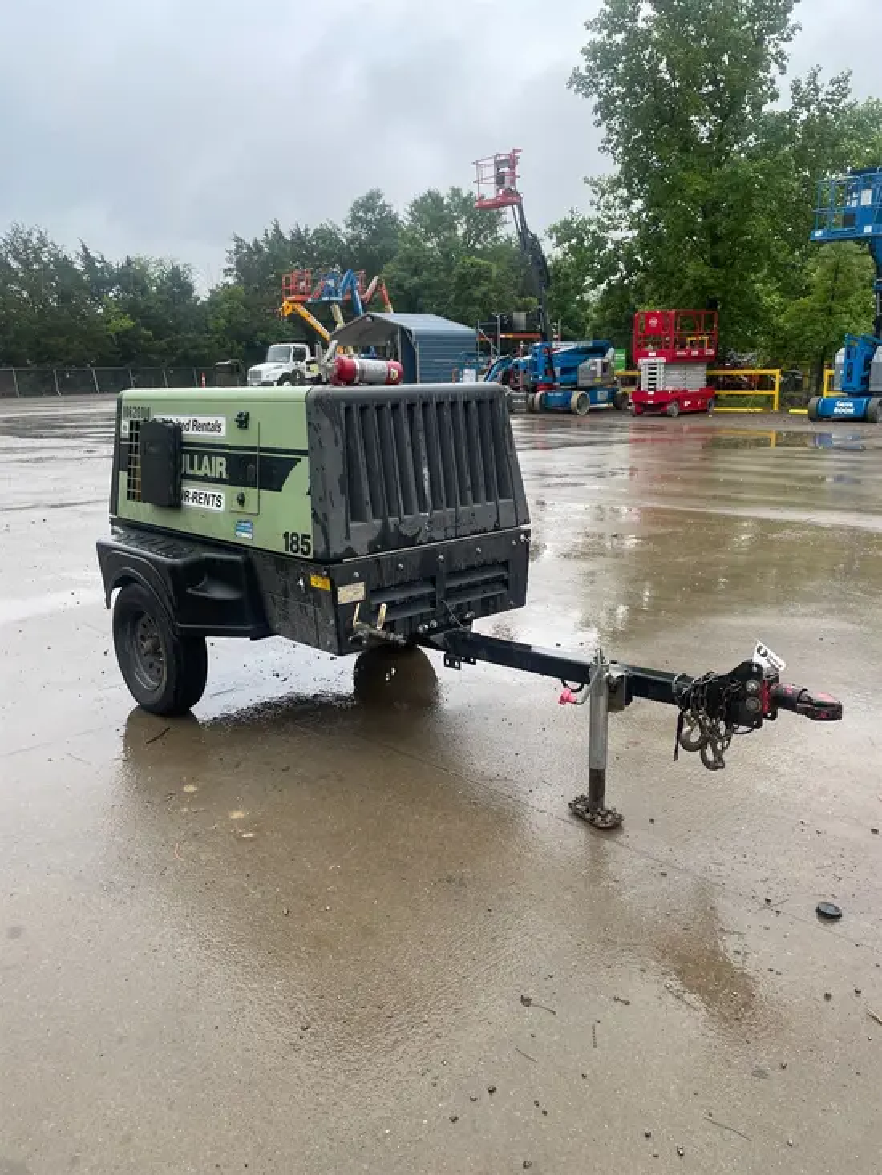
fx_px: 883
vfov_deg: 67.3
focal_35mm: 26
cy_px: 588
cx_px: 441
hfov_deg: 53.1
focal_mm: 4.2
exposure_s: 1/955
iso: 50
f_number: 1.6
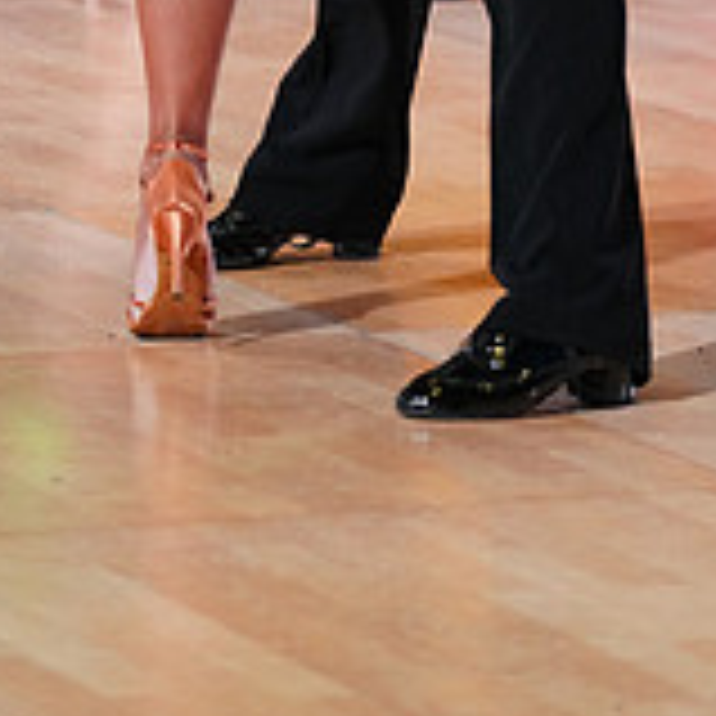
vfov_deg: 4.5
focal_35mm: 382
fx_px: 8939
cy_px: -509
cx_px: 304
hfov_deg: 4.6
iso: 2000
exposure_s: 1/400
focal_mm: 123
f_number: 2.8
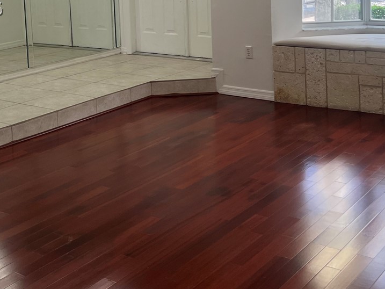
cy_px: 9
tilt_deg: -6.7
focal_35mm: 58
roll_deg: +2.6
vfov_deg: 24.2
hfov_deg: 33.2
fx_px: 645
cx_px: 168
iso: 64
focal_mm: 5.7
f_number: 1.5
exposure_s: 1/138
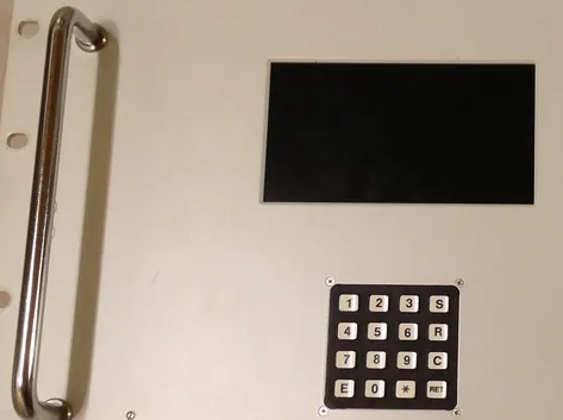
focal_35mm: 74
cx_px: 482
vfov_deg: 19.8
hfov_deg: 25.7
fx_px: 1201
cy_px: 218
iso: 125
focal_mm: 4.28
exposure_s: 1/15
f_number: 2.4
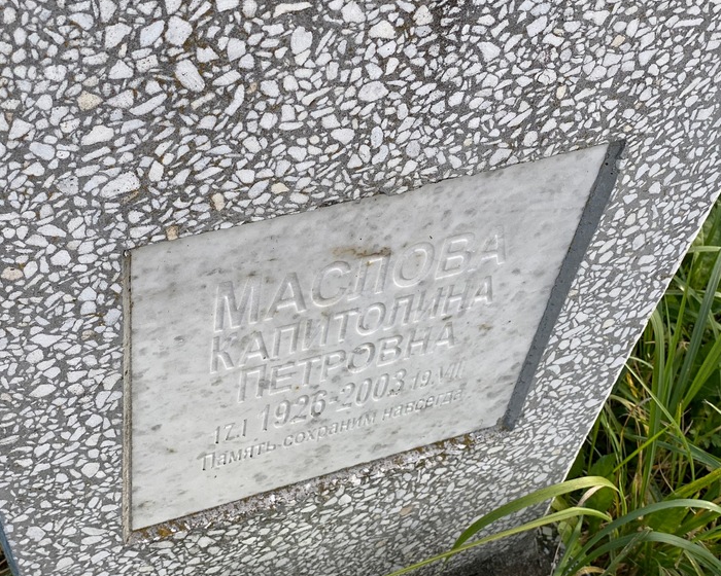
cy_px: 274
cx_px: 329
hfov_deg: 32.5
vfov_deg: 26.2
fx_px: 1238
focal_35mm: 58
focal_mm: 6
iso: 20
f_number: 2
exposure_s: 1/285
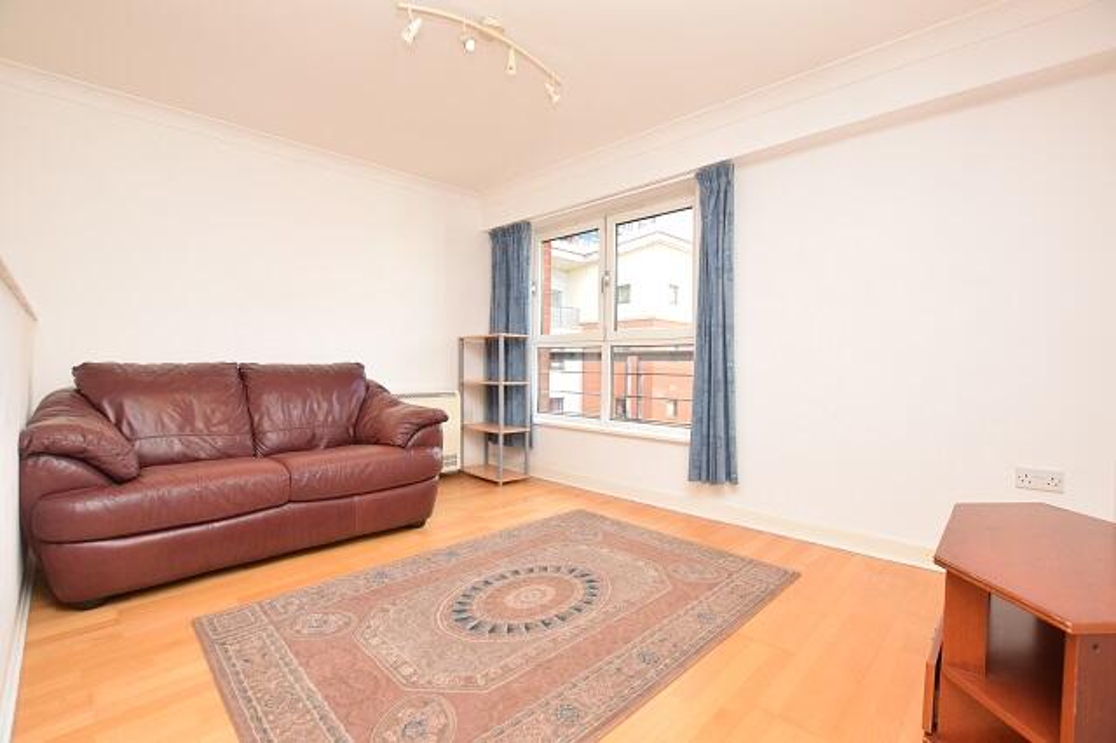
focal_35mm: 15
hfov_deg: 100.4
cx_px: 558
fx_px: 465
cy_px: 372
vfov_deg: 77.3
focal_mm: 10
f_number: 5.6
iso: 640
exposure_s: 1/125
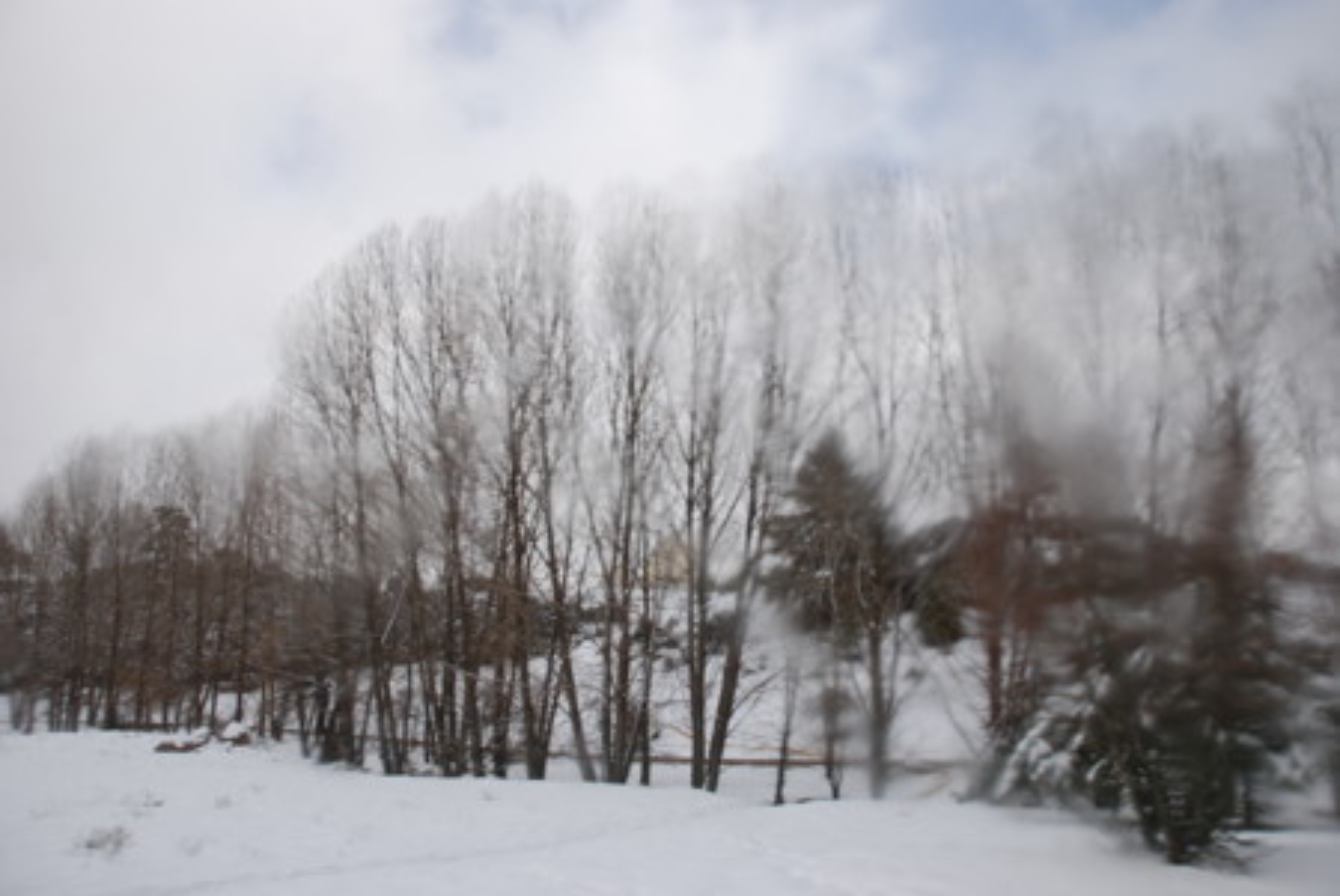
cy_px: 448
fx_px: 1006
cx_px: 670
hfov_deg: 67.3
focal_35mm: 27
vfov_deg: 48.0
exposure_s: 1/160
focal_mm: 18
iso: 100
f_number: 7.1
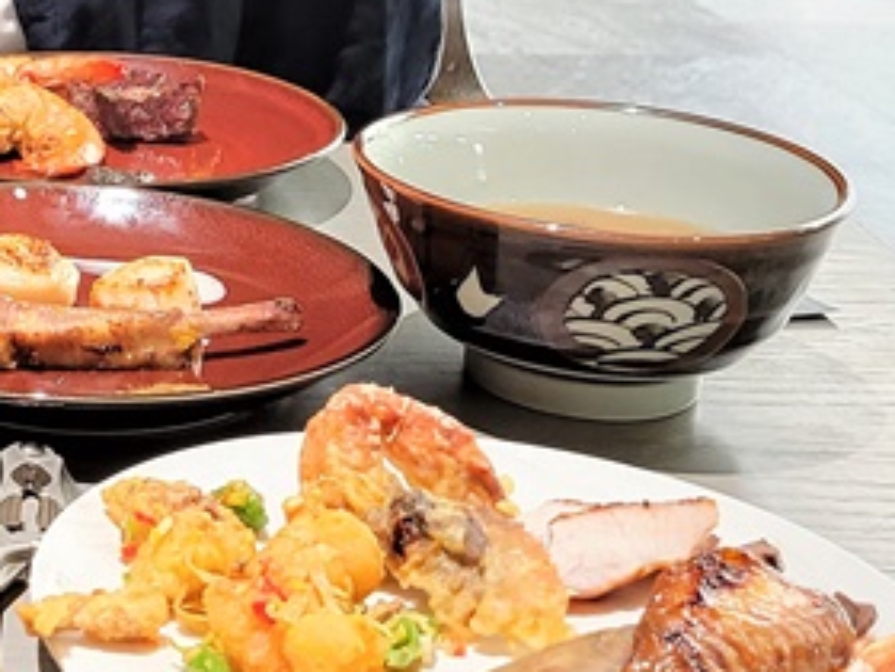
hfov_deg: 19.6
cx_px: -243
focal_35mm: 93
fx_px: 2405
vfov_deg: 15.5
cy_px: -74
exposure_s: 1/39
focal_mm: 5.4
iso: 400
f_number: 1.8
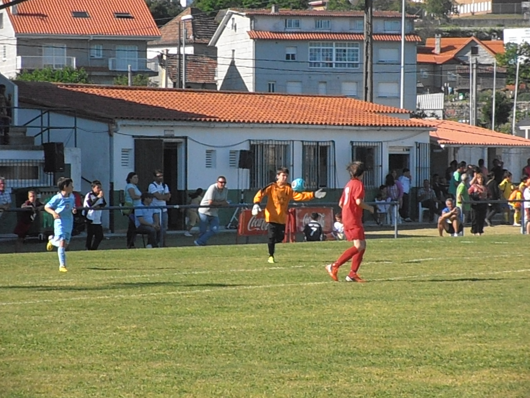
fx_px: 3032
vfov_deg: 7.5
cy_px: 199
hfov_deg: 10.0
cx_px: 265
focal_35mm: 198
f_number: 15
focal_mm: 35.05
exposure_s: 1/160
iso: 400
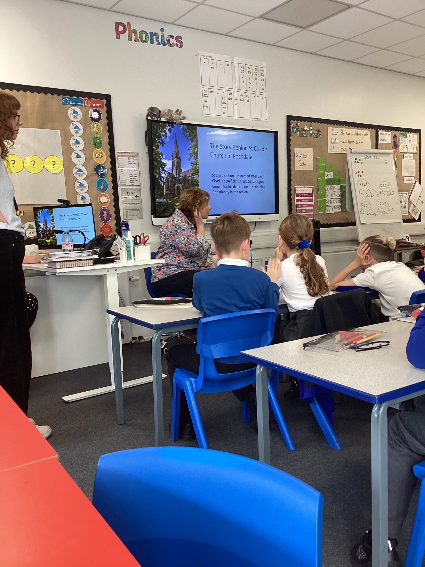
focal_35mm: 31
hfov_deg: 45.4
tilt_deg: -7.6
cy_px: 284
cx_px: 212
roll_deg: +2.5
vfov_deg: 58.4
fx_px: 507
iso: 100
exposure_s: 1/60
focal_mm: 3.3
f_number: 2.4
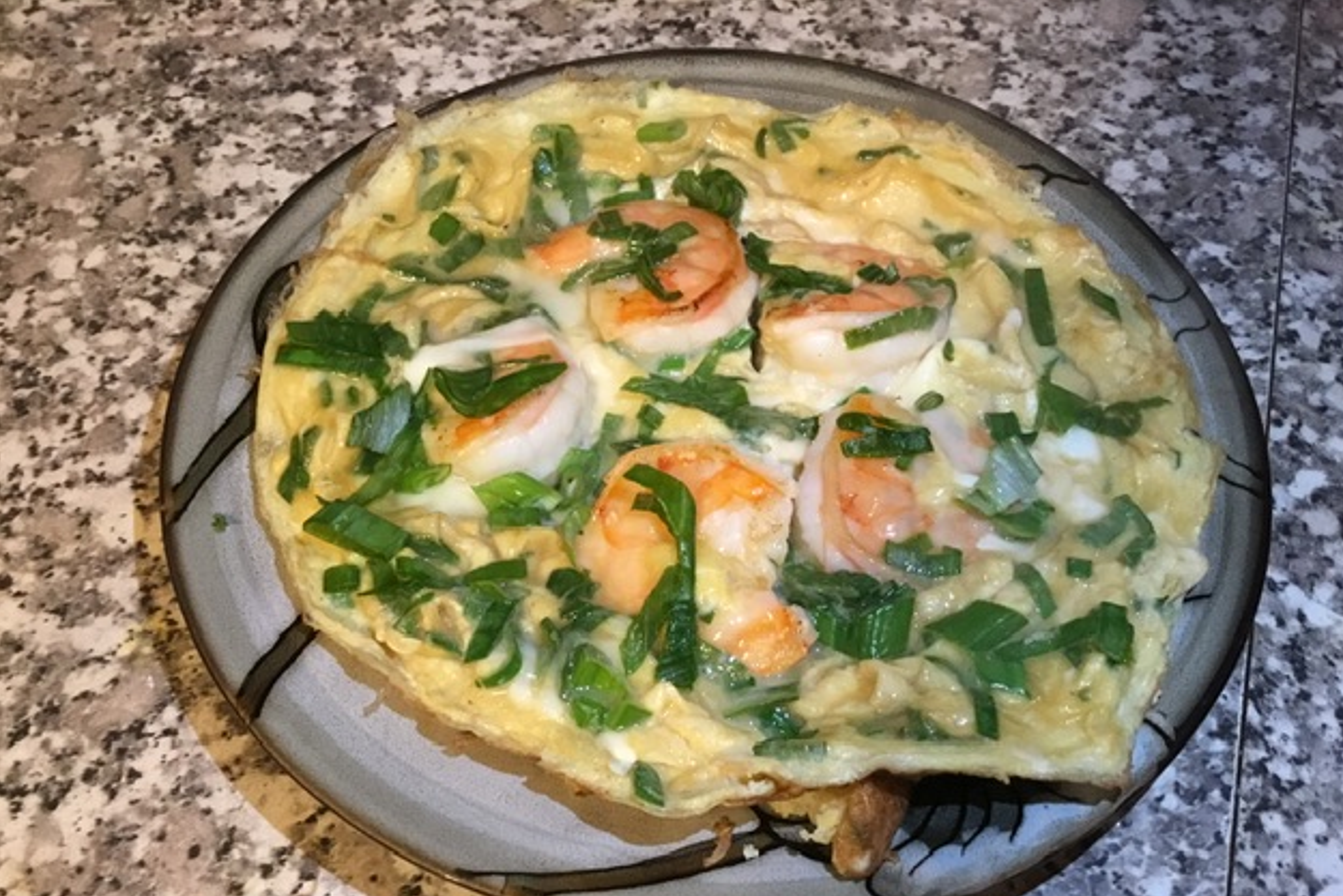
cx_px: 679
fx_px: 1231
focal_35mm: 33
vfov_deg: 39.9
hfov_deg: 57.2
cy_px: 514
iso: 160
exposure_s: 1/30
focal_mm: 3.3
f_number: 2.4
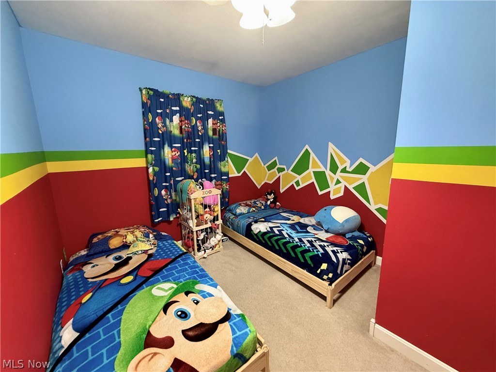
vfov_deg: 85.7
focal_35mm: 14
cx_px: 248
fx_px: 201
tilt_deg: -9.6
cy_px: 186
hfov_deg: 102.1
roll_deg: +0.9
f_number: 2.2
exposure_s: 1/60
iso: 640
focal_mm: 2.22
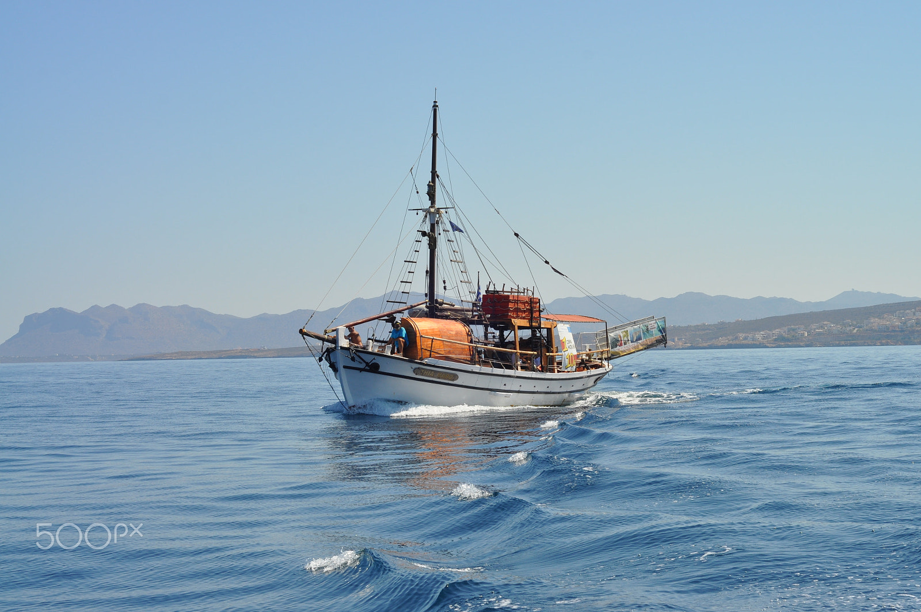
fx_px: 1917
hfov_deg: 27.0
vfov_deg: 18.1
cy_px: 306
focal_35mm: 75
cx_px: 460
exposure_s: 1/400
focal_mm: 50
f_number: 10
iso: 200
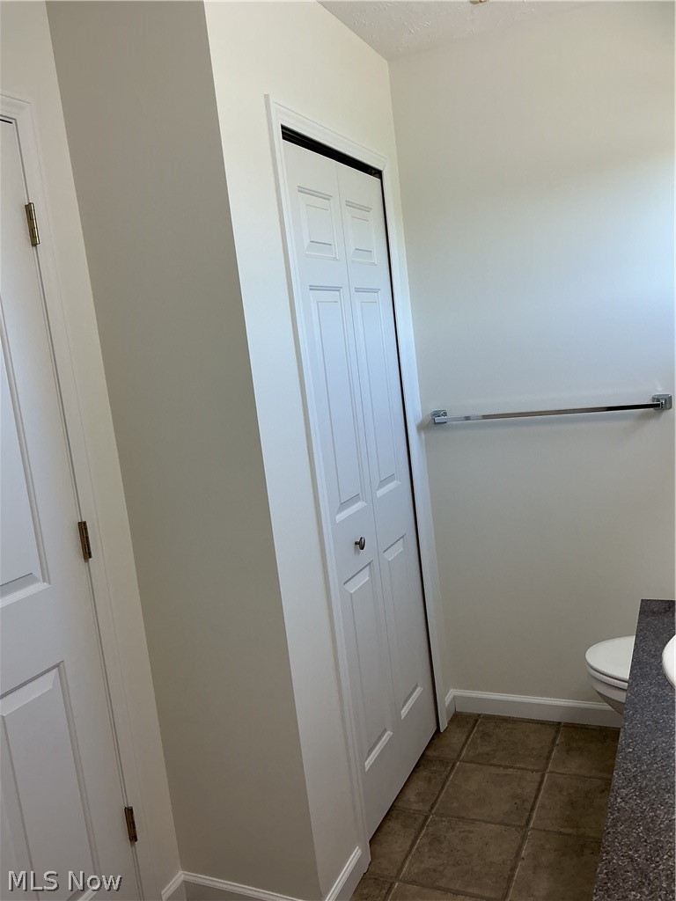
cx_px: 338
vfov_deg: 61.7
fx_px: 755
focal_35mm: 29
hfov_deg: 48.2
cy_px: 450
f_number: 1.8
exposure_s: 1/60
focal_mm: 3
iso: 40
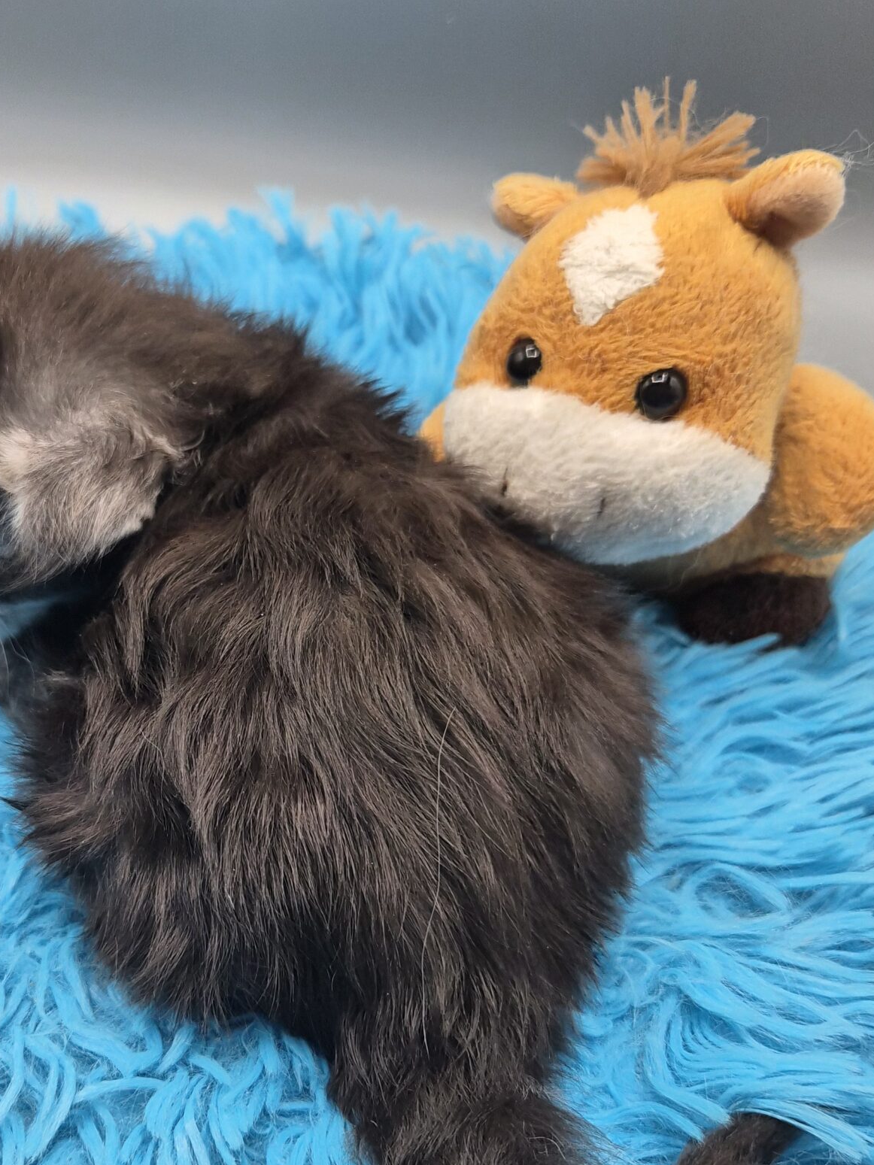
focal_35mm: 38
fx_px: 1279
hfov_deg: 37.1
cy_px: 757
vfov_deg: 48.3
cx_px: 259
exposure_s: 1/159
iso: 25
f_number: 1.8
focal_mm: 5.4
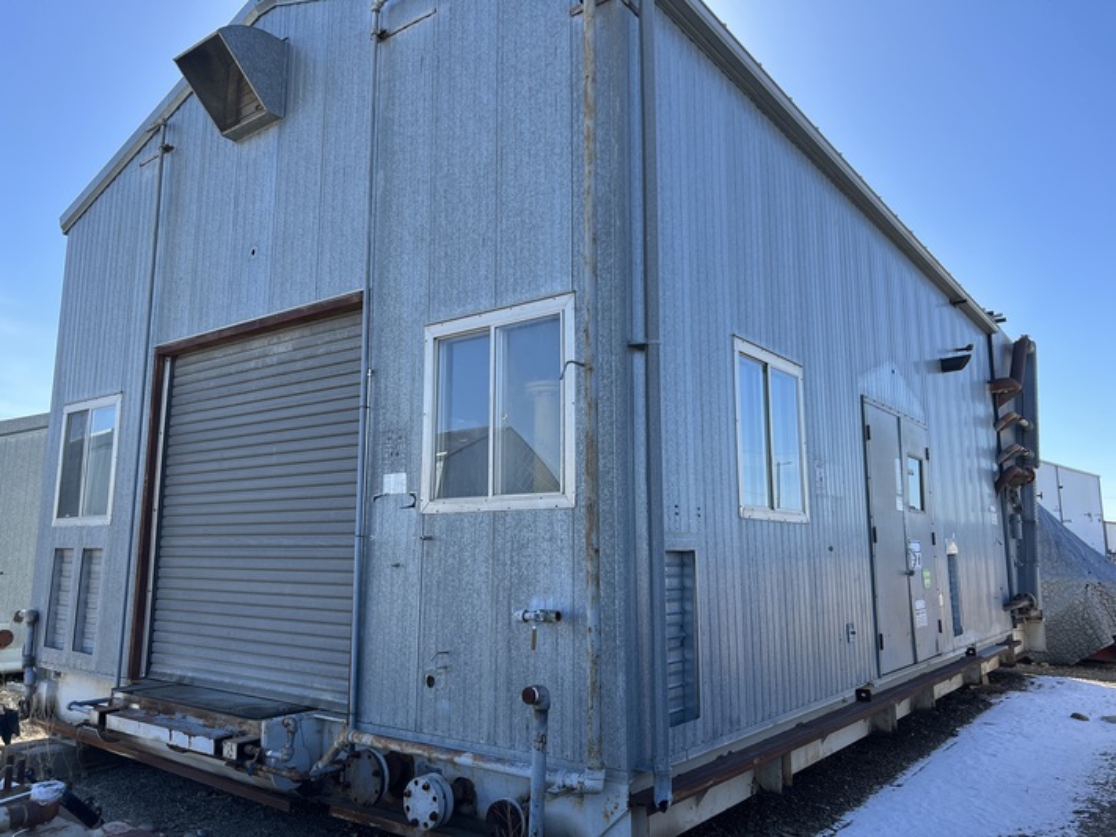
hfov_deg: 67.3
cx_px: 558
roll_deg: +0.6
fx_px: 838
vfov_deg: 53.0
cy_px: 418
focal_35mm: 26
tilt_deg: +9.9
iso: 50
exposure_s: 1/1431
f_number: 1.5
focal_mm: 5.7
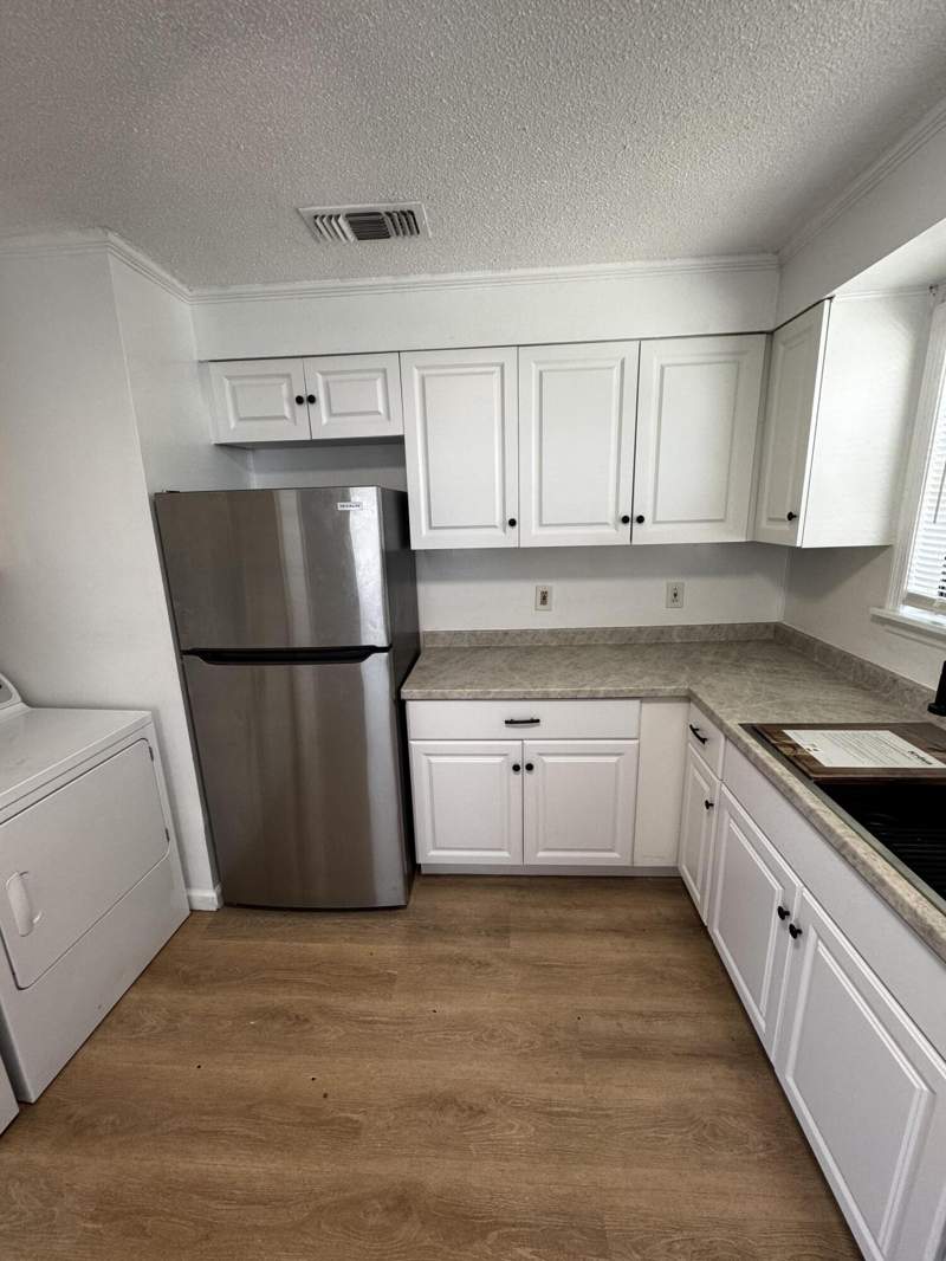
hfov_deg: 85.7
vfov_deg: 102.1
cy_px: 630
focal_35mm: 14
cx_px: 473
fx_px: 510
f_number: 2.2
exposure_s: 1/120
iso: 160
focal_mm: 2.22
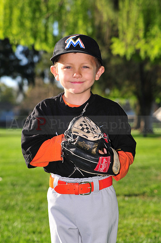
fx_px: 757
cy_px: 122
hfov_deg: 12.1
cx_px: 80
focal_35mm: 112
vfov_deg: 18.2
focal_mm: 75
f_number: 4.5
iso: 200
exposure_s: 1/800
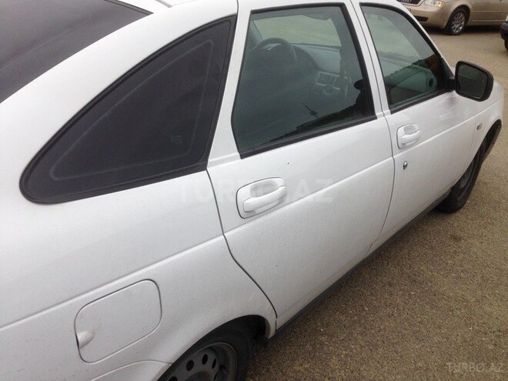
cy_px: 190
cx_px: 254
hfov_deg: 55.4
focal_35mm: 33
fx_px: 484
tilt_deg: -30.1
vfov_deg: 42.9
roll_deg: -7.2
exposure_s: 1/345
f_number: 2.4
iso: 50
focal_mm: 4.12
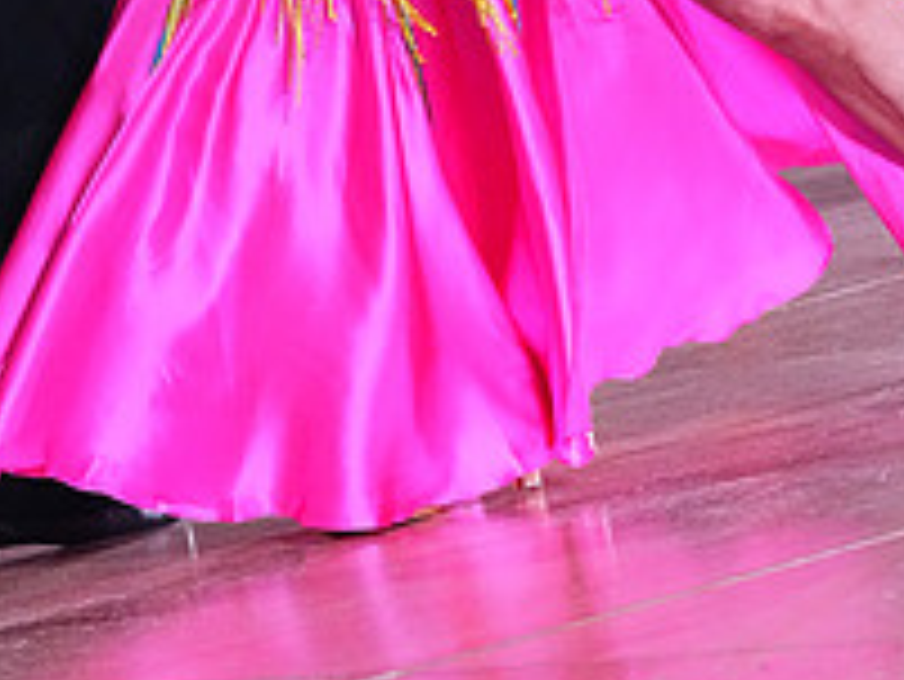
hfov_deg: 6.0
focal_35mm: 328
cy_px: -401
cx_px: 241
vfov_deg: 4.5
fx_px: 8571
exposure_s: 1/400
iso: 8000
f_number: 5
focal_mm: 118
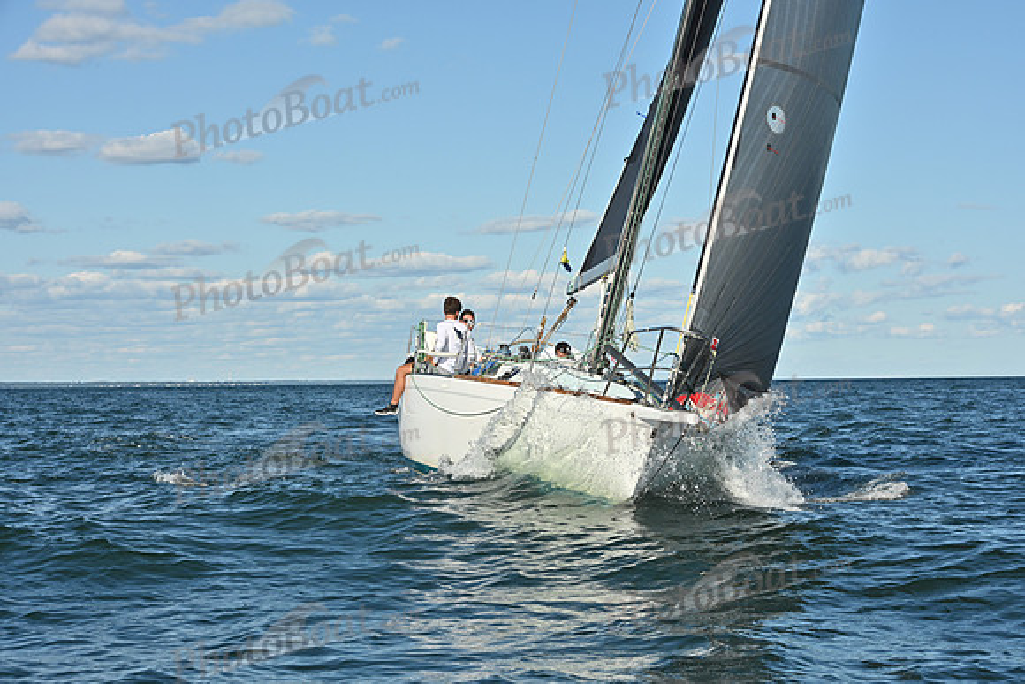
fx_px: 2421
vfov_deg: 16.1
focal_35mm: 85
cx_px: 512
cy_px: 342
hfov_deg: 23.9
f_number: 9
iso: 320
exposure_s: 1/1250
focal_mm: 85
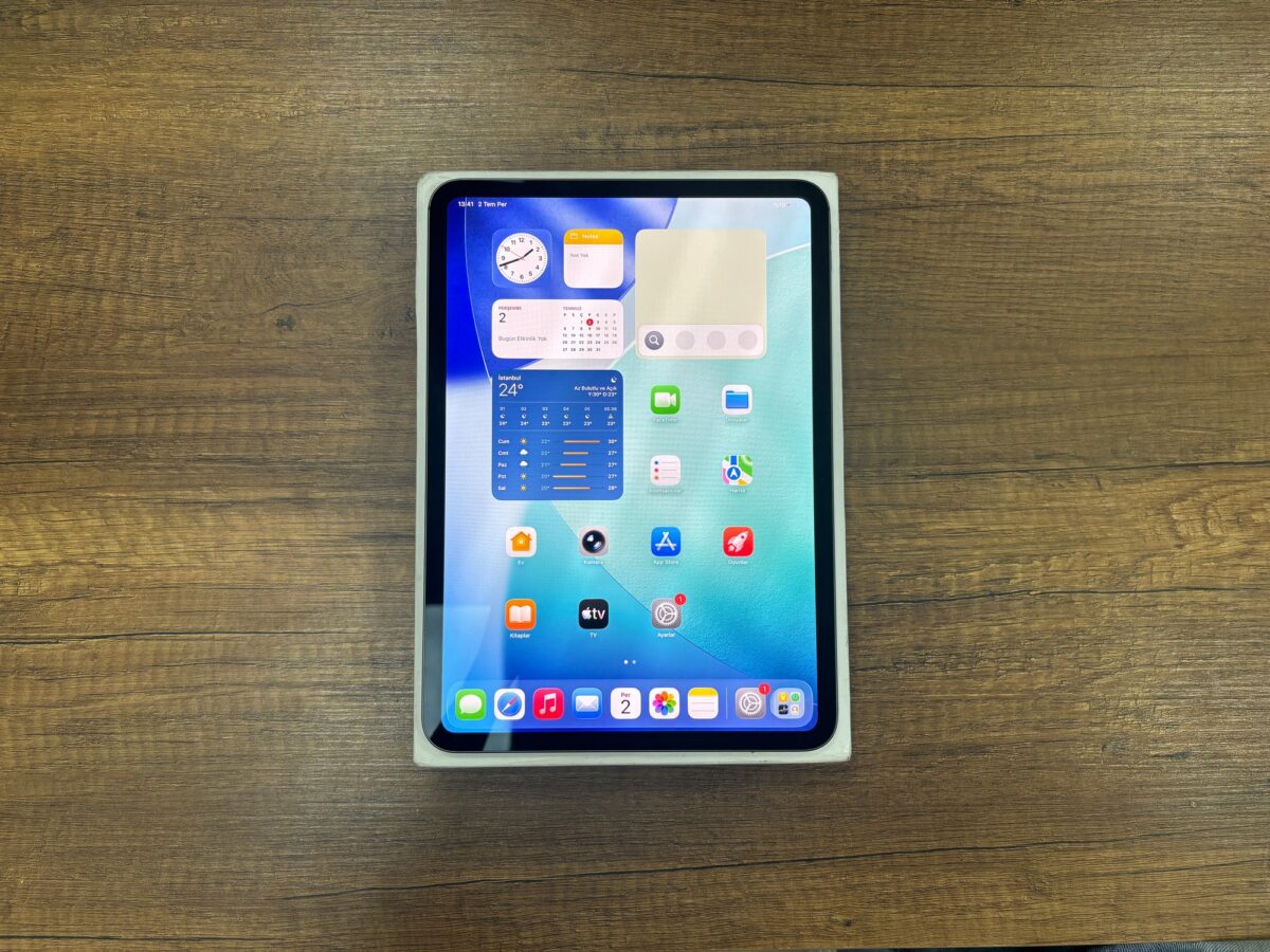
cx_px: 635
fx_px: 954
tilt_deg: -85.4
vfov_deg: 53.1
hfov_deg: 67.3
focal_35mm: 26
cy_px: 476
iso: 64
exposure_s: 1/120
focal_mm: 5.96
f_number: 1.6
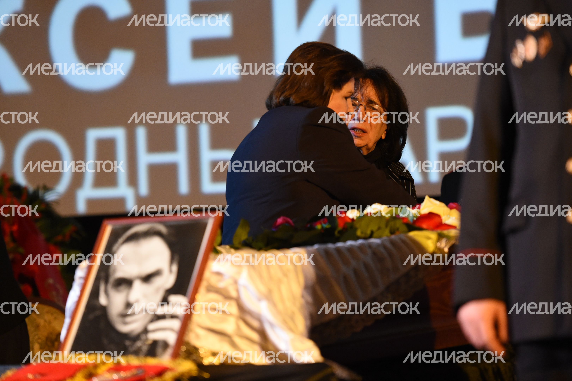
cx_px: 286
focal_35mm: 155
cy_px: 190
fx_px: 2461
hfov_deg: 13.3
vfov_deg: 8.8
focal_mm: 155
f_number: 3.2
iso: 5000
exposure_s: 1/250
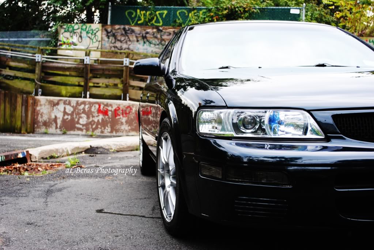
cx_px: 187
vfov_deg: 26.6
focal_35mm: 51
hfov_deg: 38.8
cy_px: 125
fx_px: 531
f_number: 5.6
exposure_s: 1/125
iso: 110
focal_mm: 34
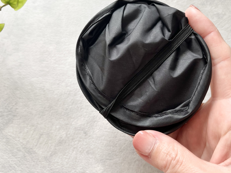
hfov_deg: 49.0
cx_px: 121
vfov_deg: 37.4
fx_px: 254
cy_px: 59
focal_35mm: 38
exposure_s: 1/240
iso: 40
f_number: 1.6
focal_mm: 5.1
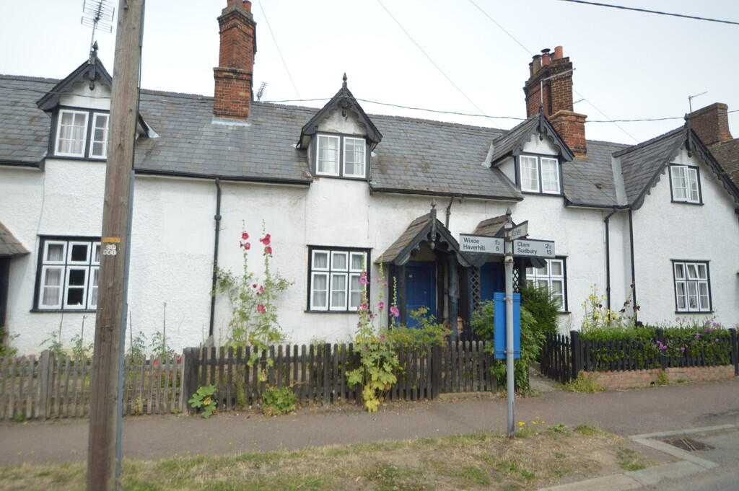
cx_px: 370
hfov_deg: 85.5
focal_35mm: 20
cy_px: 246
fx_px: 400
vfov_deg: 63.1
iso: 900
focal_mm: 13
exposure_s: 1/4000
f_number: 3.8
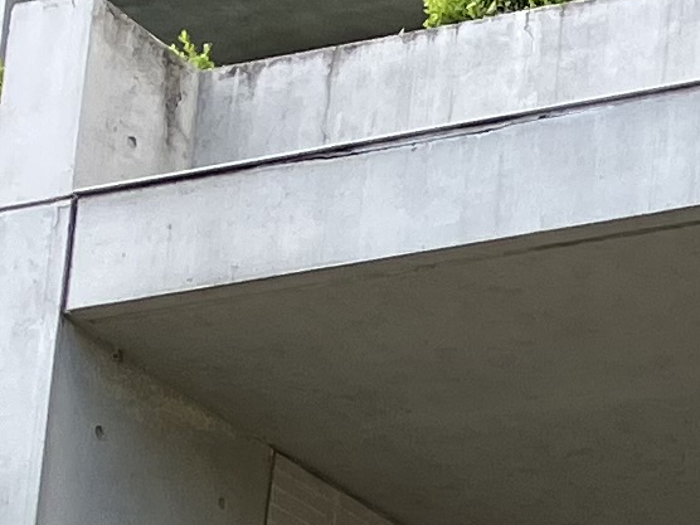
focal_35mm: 203
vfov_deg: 6.8
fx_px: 4105
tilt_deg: +12.6
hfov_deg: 8.6
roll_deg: -0.7
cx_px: 1894
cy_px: 1365
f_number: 1.8
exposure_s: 1/172
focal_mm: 3.99
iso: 25
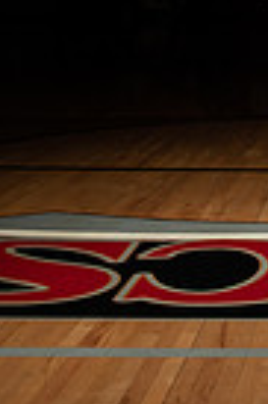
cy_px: -150
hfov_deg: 14.0
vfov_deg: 20.5
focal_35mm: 89
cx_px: 439
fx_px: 996
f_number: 14
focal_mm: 27
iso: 320
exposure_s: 1/200
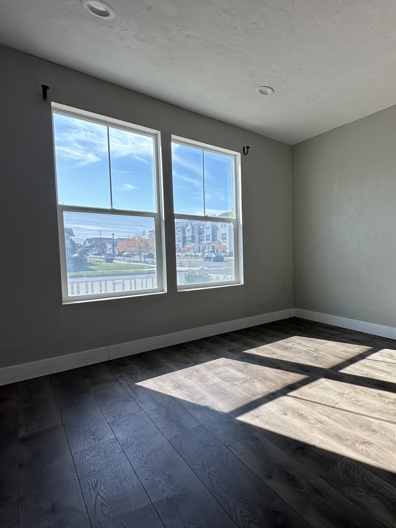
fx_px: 290
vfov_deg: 84.7
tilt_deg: -2.8
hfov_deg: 62.5
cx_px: 320
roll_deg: +0.7
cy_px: 266
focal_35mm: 19
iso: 40
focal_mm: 2.22
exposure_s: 1/412
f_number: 2.2
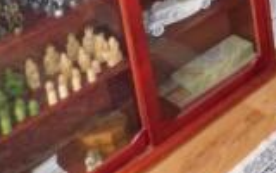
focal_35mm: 89
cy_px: -170
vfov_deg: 12.8
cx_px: 460
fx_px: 669
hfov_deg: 19.1
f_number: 3
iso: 200
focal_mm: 4
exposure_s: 1/30
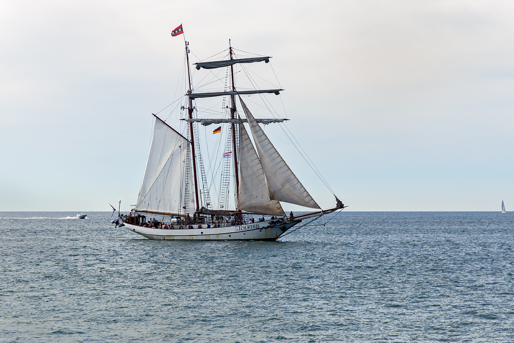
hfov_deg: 17.1
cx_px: 257
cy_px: 172
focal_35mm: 120
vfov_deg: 11.4
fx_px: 1713
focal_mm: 80
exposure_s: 1/500
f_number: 7.1
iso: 100
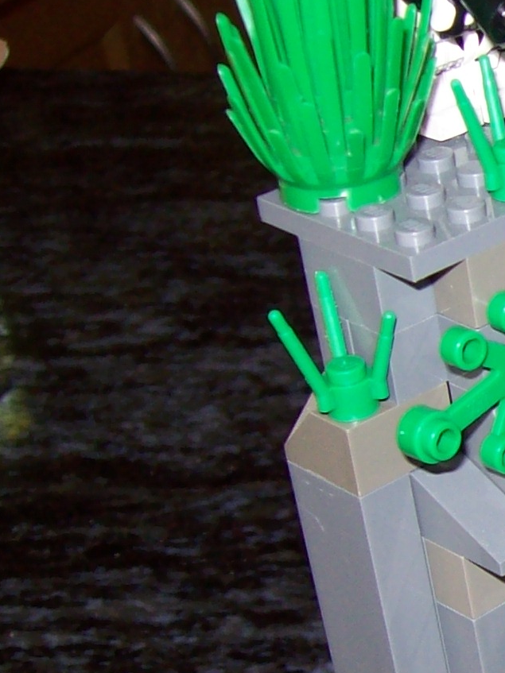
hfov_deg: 11.1
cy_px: 520
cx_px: 1025
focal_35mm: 121
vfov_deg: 16.2
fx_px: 2354
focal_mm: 6
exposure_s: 1/64
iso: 80
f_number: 2.7
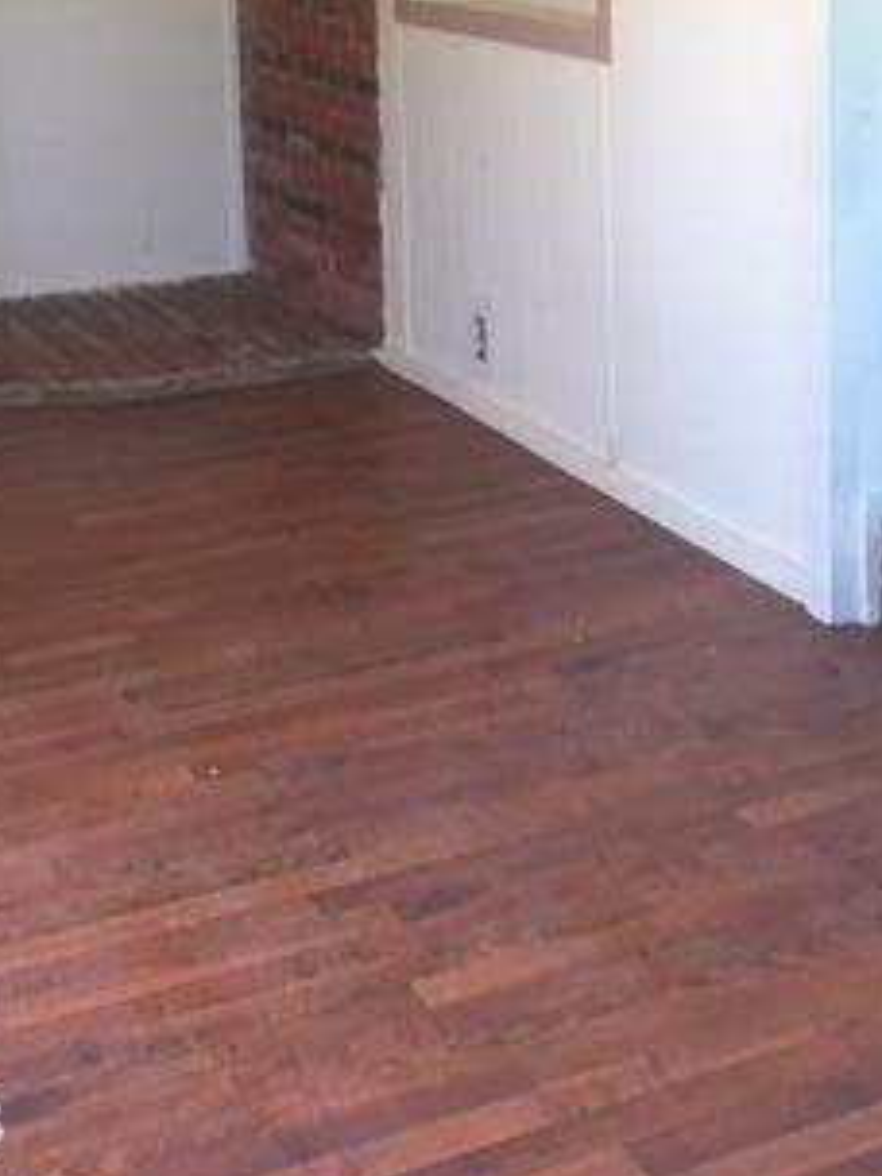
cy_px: -8
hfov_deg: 24.0
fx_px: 2072
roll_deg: +1.6
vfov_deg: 29.5
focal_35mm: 61
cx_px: 530
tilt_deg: -2.4
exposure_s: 1/30
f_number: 2.2
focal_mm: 4.15
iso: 32
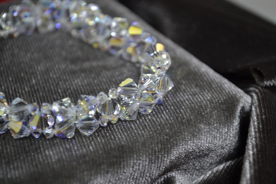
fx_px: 632
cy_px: 92
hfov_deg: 24.6
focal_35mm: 82
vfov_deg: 16.5
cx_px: 138
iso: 200
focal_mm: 55
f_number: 5.6
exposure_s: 1/20
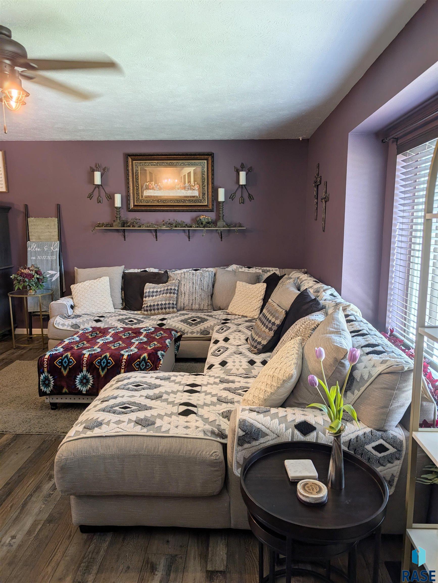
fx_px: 404
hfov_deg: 56.9
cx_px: 219
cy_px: 292
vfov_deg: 71.5
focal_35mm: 24
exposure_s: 1/80.2
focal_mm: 6.9
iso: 16
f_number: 1.68
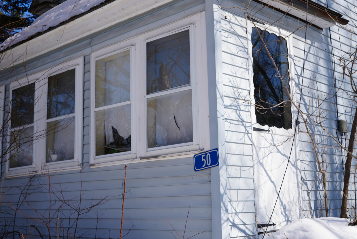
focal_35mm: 50
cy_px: 120
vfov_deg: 27.0
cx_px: 178
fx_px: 496
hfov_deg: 39.6
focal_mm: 50
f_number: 9
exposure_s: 1/125
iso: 80
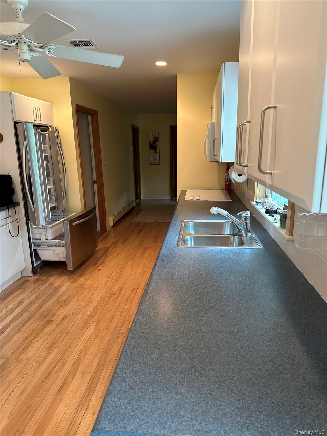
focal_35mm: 24
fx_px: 302
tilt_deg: -12.6
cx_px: 164
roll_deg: -0.5
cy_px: 218
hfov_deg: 56.8
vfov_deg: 71.6
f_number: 1.78
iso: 160
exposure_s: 1/60
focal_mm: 6.86
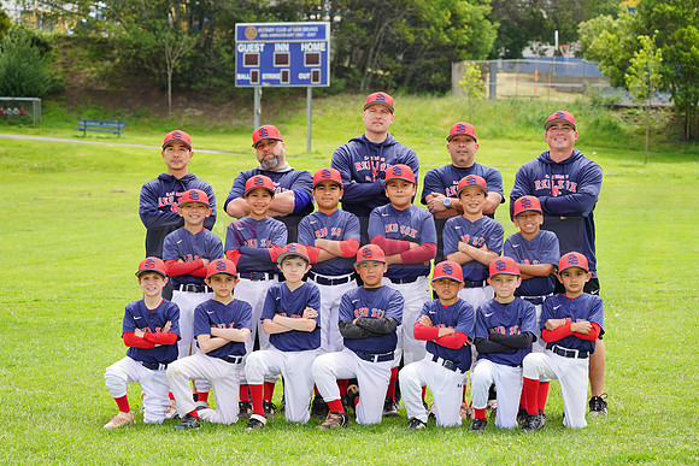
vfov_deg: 13.7
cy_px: 233
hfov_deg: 20.4
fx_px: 1942
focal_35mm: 100
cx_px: 350
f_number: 6.3
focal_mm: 100
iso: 100
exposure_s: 1/250
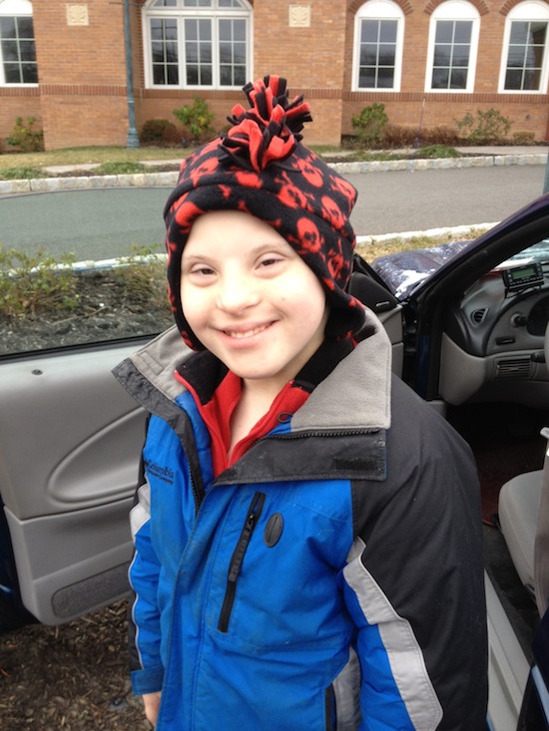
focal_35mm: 35
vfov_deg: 52.6
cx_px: 274
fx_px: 740
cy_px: 366
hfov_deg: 40.7
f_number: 2.4
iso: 80
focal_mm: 4.28
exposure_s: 1/60
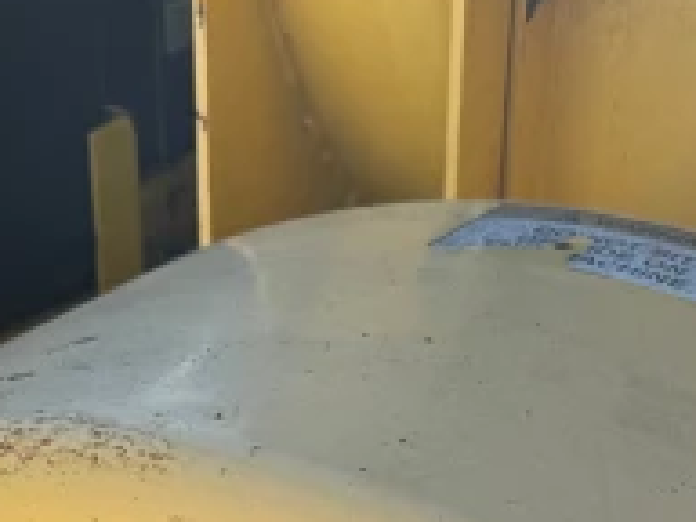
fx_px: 2011
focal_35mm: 100
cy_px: 1062
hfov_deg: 19.5
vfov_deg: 12.8
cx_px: 489
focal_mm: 6.76
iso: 80
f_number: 1.78
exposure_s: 1/1721
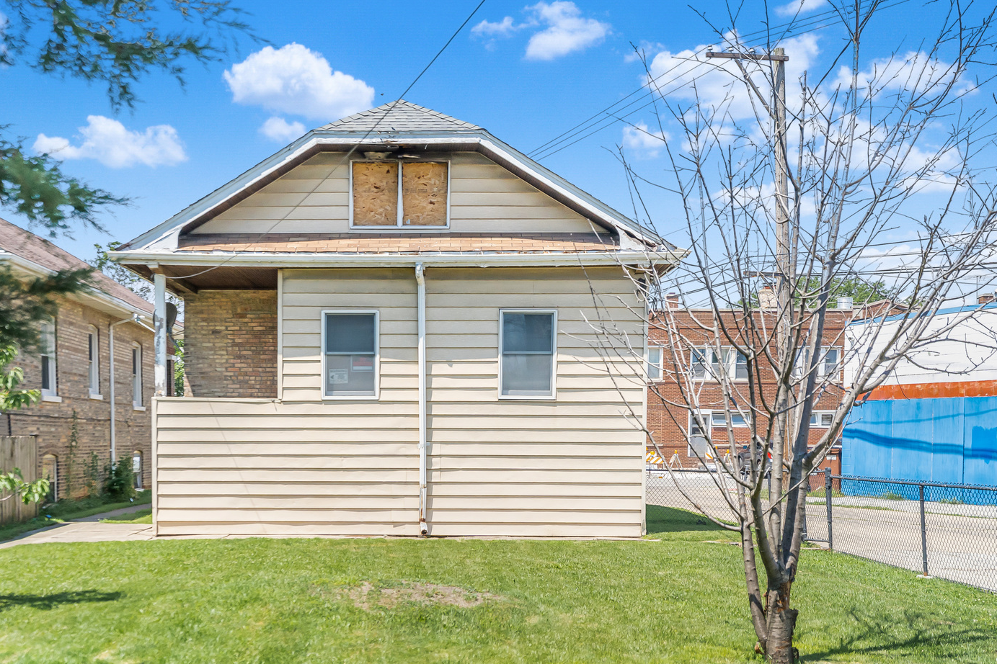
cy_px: 359
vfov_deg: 32.6
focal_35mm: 41
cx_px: 419
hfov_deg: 47.2
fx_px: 1135
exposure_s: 1/8000
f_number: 3.2
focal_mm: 35
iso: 640
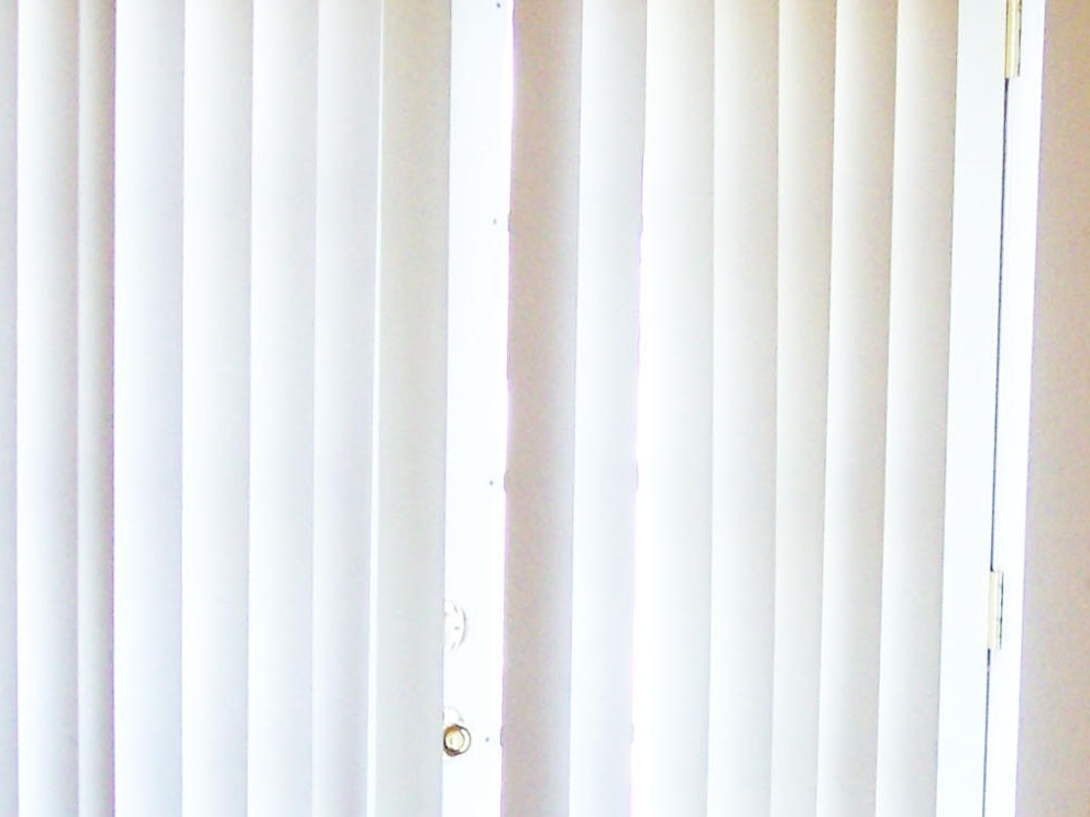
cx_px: 502
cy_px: 842
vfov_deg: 12.7
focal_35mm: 115
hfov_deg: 17.1
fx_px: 3621
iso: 160
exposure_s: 1/20
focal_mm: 6.3
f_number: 2.8
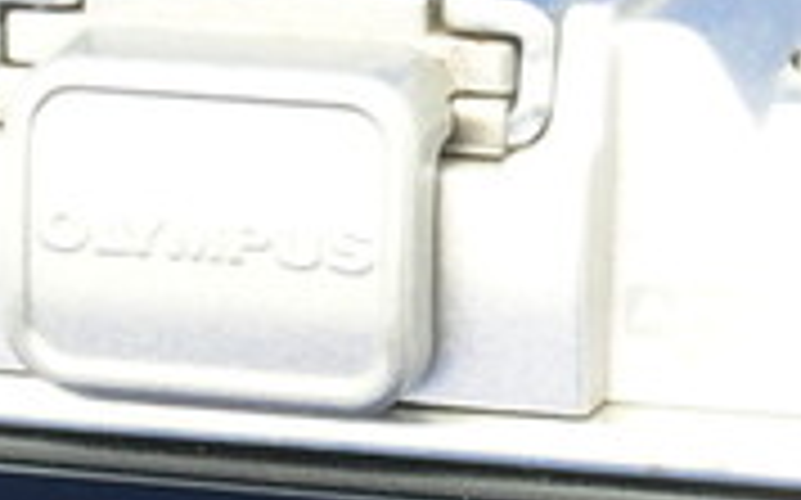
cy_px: 883
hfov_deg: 7.7
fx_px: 5912
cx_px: 662
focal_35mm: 271
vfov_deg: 4.8
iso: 100
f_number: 8
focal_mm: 8.1
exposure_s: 2
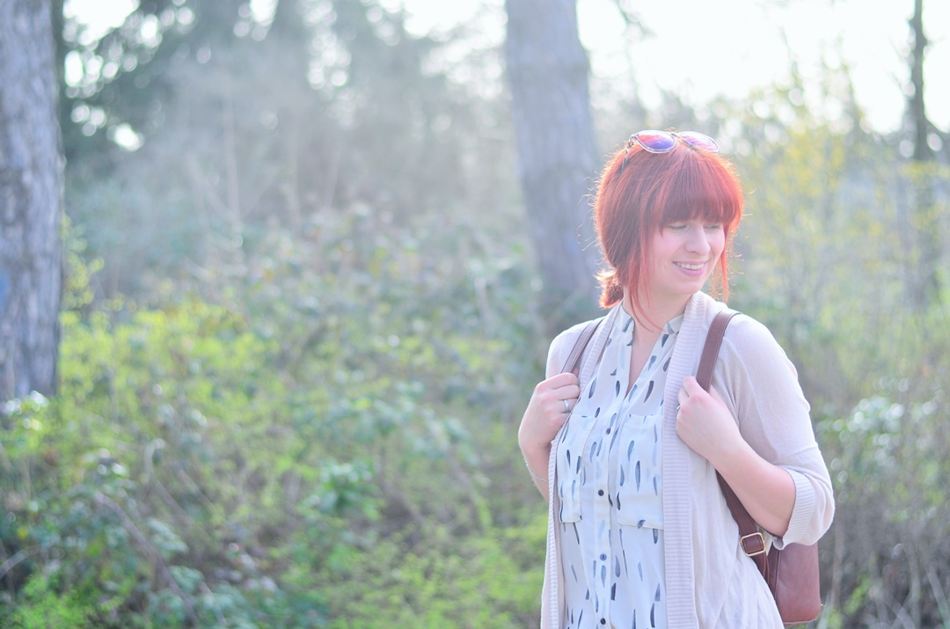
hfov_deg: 27.0
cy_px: 314
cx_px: 475
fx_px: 1975
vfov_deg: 18.1
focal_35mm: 75
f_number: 2.2
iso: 200
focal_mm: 50
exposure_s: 1/800
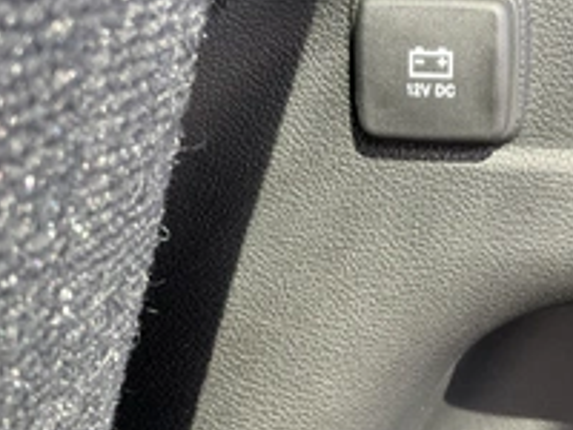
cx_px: 447
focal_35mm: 58
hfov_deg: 32.4
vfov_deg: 25.2
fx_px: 960
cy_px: 241
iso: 64
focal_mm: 3
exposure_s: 1/115
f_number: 1.8
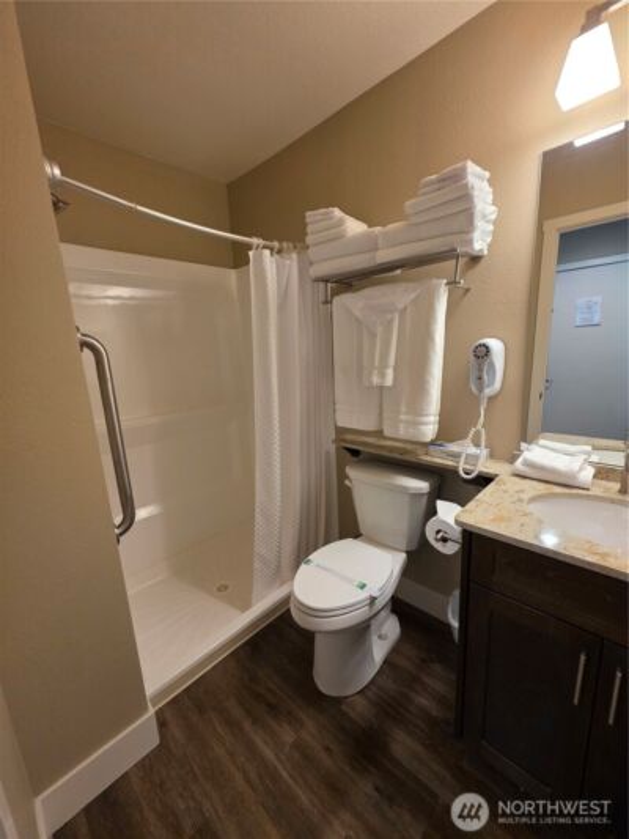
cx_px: 314
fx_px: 315
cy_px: 420
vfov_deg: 106.2
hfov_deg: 89.9
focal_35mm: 13
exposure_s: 1/60
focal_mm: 2.2
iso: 250
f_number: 1.9
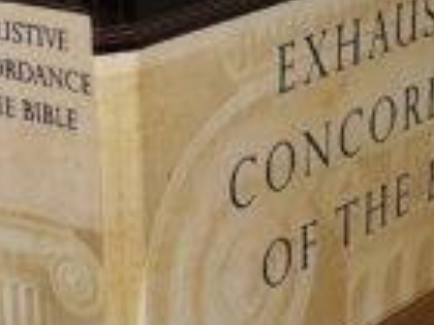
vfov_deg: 12.3
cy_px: 195
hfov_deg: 16.4
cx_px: 251
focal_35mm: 120
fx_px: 1505
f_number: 1.7
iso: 64
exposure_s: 1/120
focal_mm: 3.7
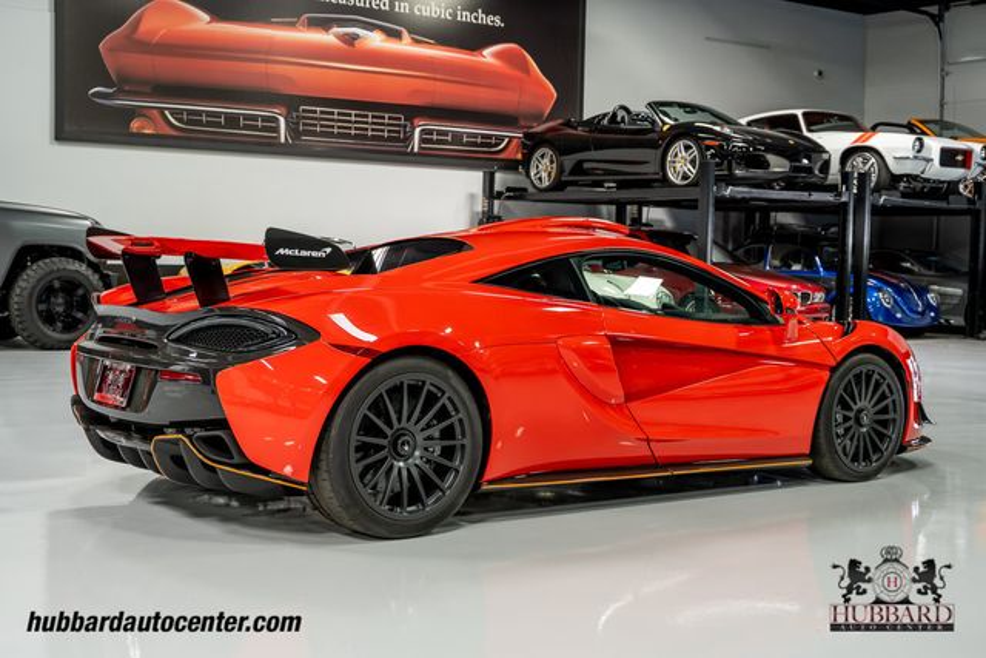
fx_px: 1370
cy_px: 329
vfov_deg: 27.0
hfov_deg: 39.6
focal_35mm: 50
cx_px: 493
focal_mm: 50
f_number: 5
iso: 800
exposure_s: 1/60
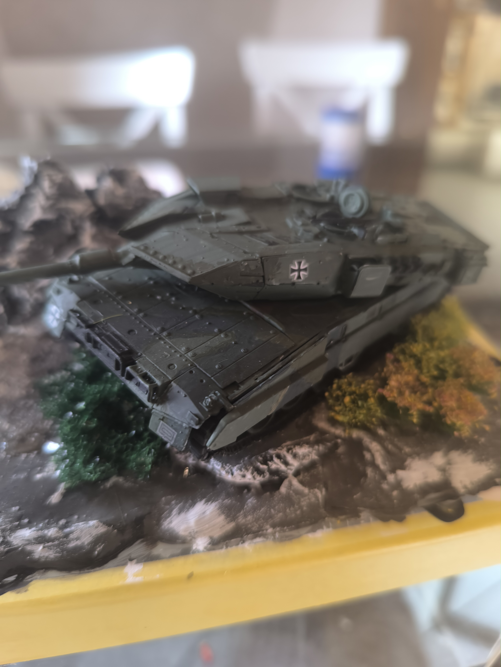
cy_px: 334
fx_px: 444
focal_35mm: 23
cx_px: 250
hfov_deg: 58.9
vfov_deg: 73.9
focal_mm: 6.14
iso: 1600
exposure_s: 1/25
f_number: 1.65
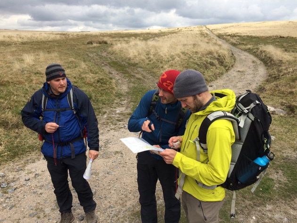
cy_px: 114
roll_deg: -1.2
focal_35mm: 30
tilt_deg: -12.0
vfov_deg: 46.8
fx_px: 258
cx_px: 145
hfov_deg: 59.9
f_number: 2.2
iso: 32
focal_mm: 4.15
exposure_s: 1/1368
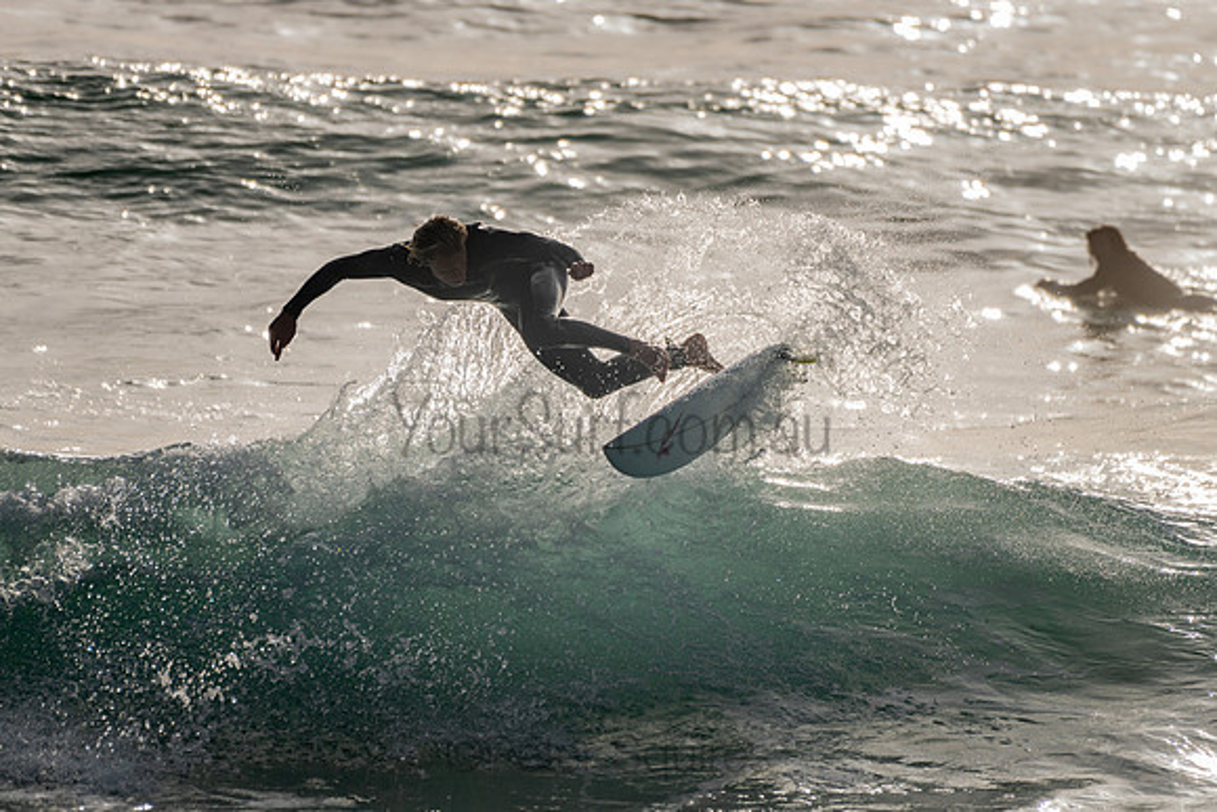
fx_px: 20723
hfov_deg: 3.4
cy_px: 394
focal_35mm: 613
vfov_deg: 2.2
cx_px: 594
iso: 64
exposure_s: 1/2000
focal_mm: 500
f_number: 5.6
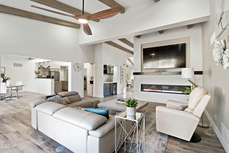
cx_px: 114
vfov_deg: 70.5
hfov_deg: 93.3
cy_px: 76
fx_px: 108
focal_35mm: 17
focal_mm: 17
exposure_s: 1/20
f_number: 8
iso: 320
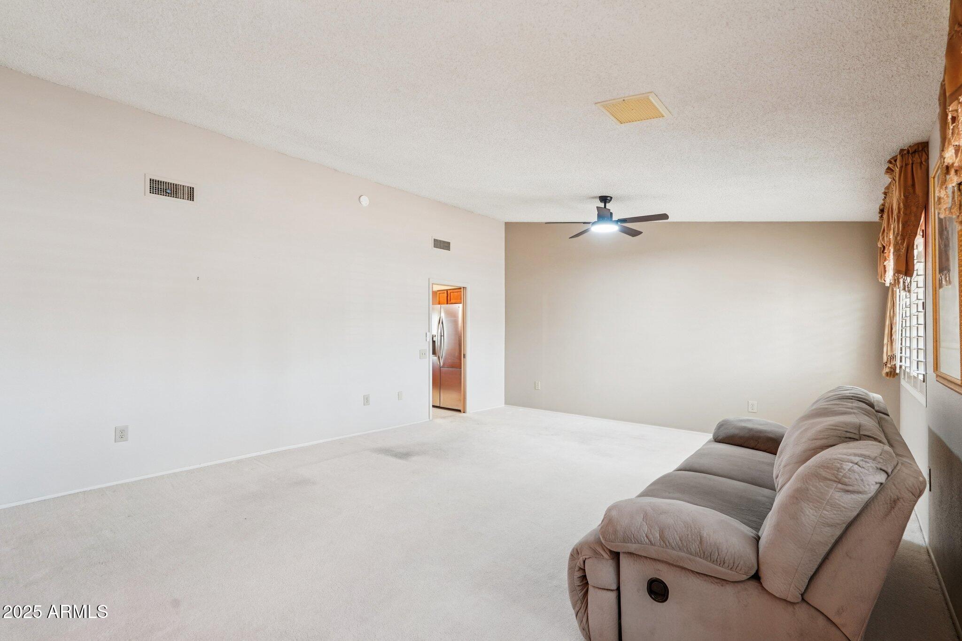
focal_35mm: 16
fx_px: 427
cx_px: 481
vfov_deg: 73.7
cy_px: 320
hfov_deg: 96.7
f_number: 8
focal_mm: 16
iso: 400
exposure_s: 1/8
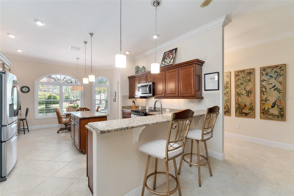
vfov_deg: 75.5
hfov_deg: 98.6
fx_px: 127
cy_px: 98
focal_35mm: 16
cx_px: 147
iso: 400
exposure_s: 1/5
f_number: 7.1
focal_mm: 15.5
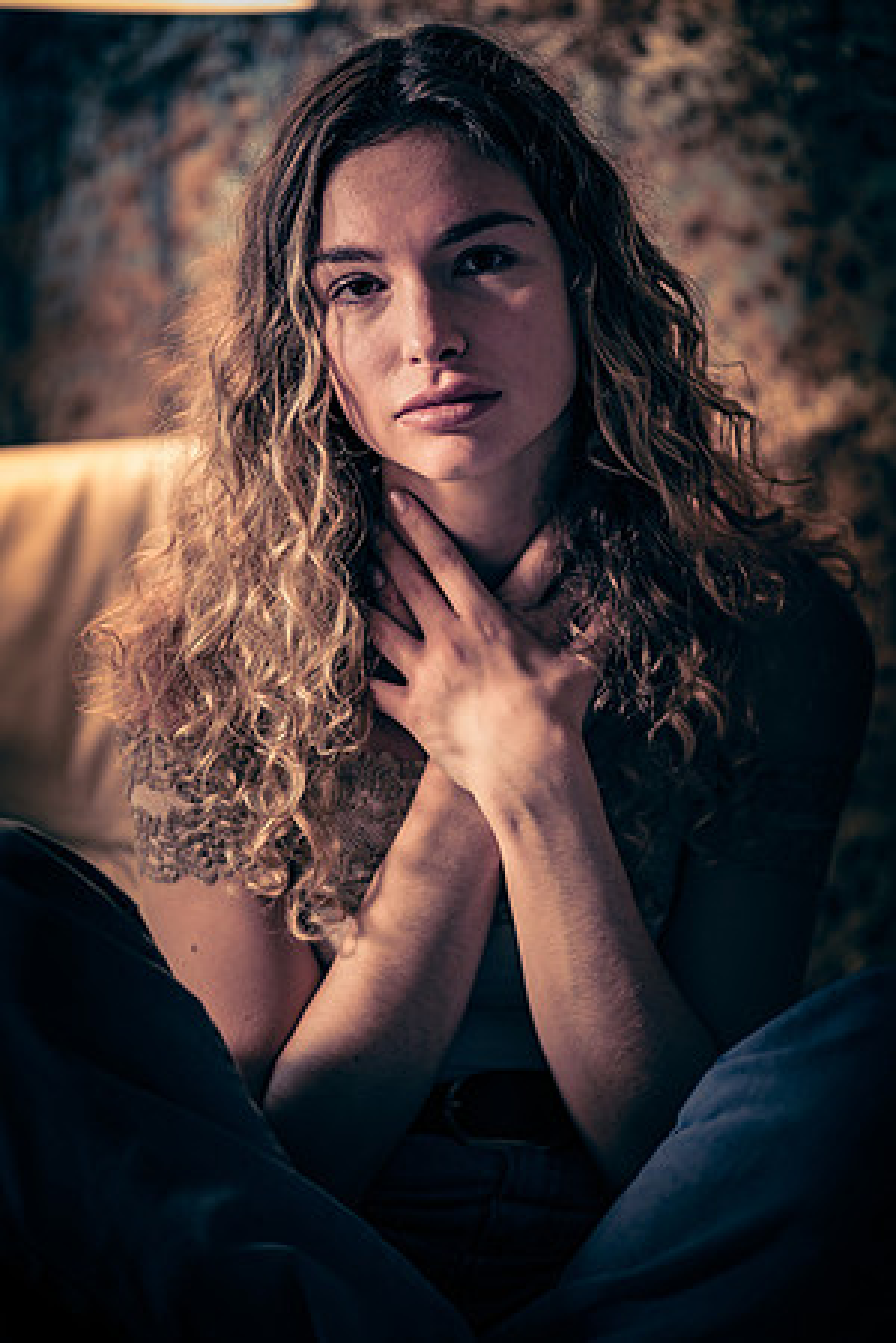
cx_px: 448
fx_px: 3173
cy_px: 672
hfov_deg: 16.1
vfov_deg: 23.9
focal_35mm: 85
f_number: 1.8
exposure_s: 1/200
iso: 320
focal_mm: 85
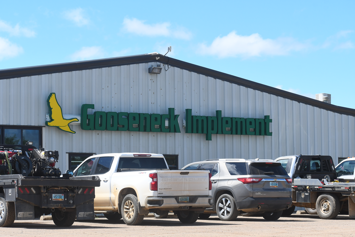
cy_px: 118
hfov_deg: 19.5
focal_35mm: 105
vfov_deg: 13.0
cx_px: 178
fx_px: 1035
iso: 500
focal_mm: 70
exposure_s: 1/1000
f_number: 8
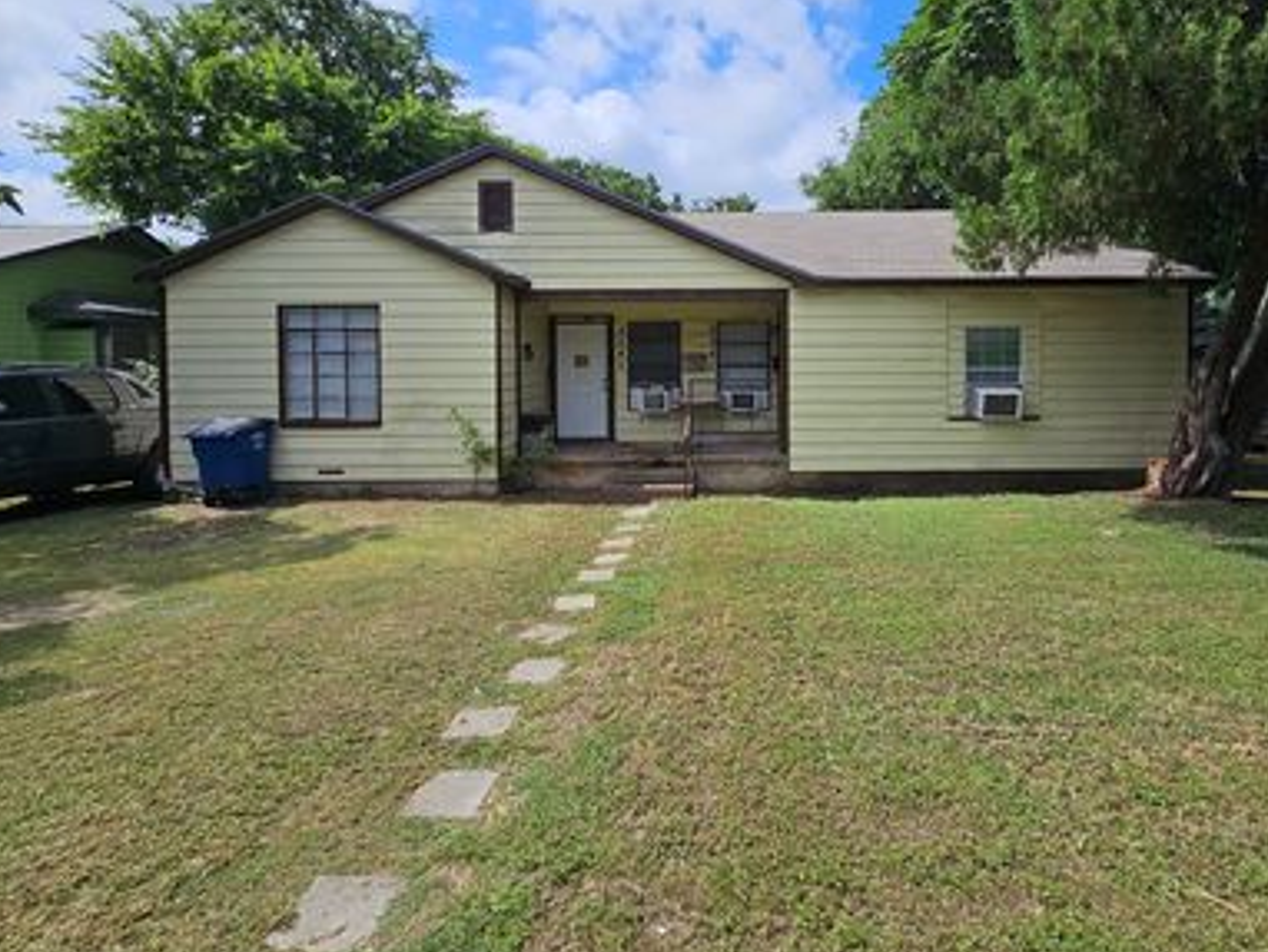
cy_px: 390
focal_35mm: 17
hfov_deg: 90.4
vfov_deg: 74.1
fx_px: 623
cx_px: 724
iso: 50
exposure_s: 1/3100
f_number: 2.2
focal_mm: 2.2
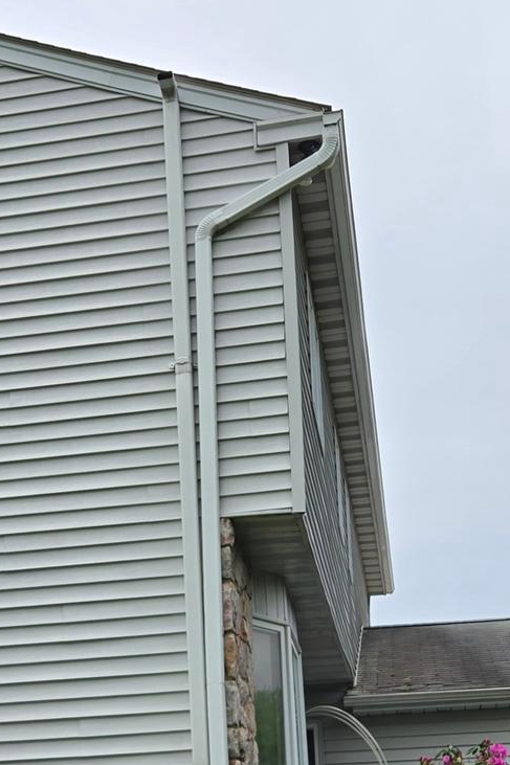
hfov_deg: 20.1
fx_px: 1424
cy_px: 677
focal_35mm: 67
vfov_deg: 29.0
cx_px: 127
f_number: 1.8
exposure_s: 1/1410
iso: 25
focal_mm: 5.4
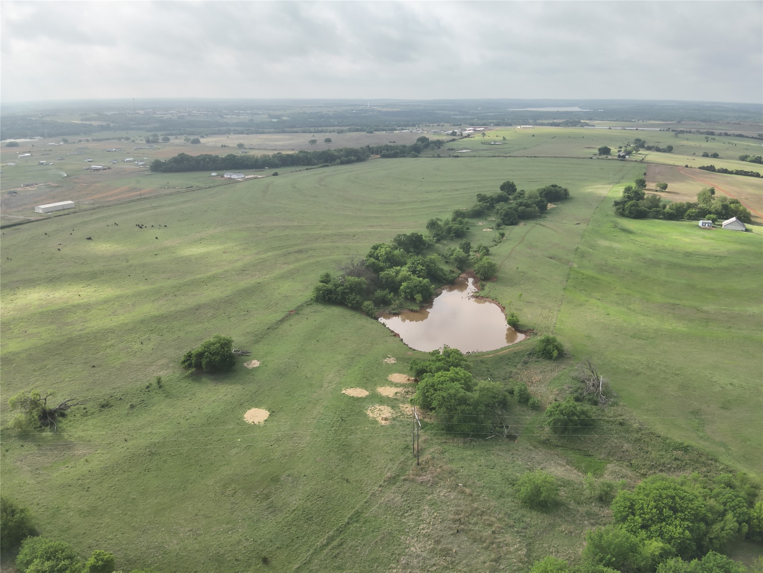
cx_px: 382
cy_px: 286
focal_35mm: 24
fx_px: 529
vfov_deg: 56.8
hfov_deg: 71.6
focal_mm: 4.4
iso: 110
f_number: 2.8
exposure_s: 1/725
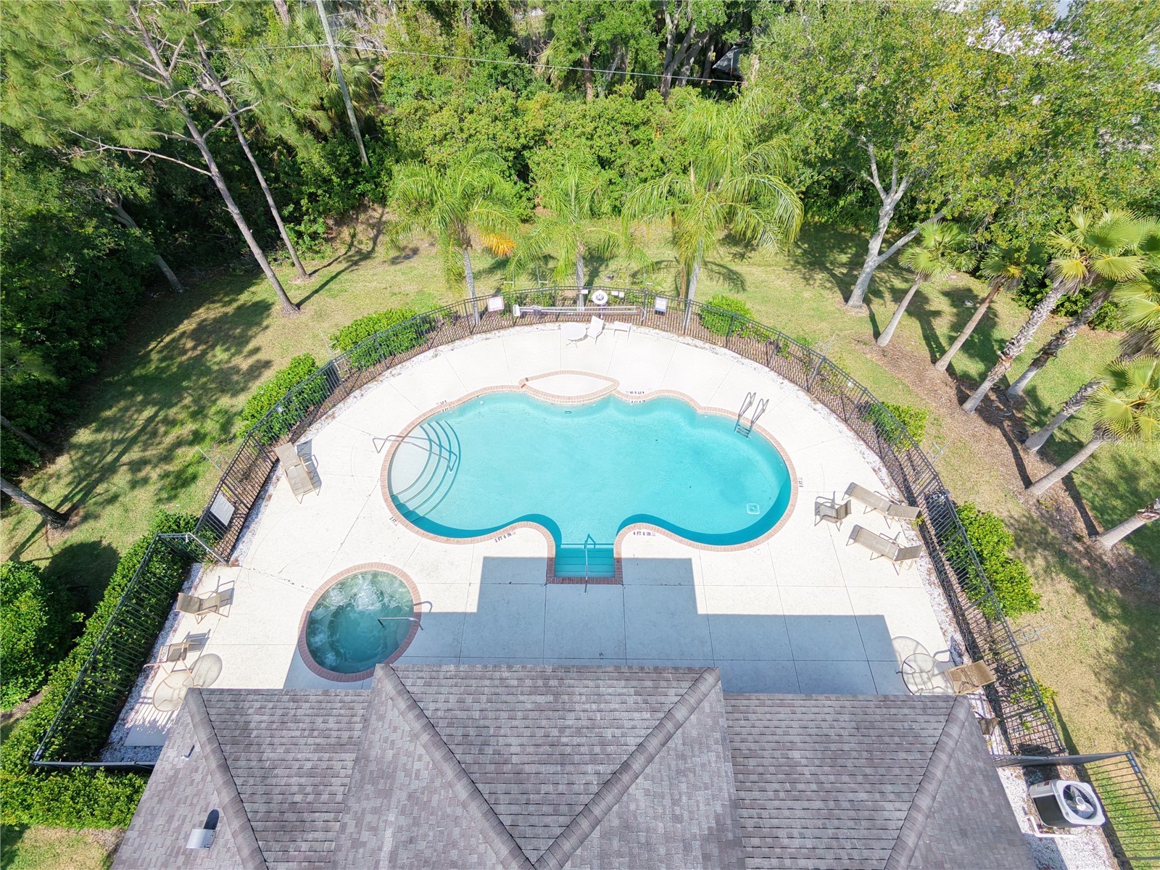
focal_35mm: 16
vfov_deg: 78.1
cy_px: 435
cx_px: 580
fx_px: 536
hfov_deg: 94.5
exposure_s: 1/1500
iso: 400
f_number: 2.2
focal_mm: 3.05
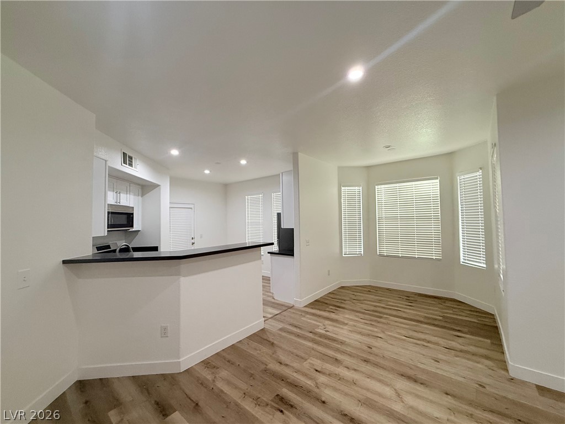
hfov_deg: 102.1
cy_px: 212
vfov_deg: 85.7
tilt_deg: +2.4
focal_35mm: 14
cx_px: 282
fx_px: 229
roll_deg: +1.3
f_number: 2.2
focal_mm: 2.22
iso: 320
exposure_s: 1/120
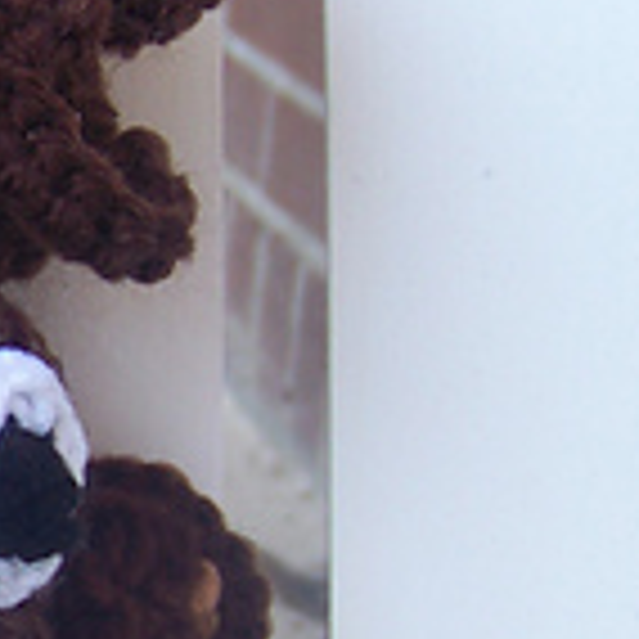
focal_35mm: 143
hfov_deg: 11.8
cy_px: 441
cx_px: -266
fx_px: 2987
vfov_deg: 12.2
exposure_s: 1/50
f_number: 2.8
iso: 64
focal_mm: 5.85
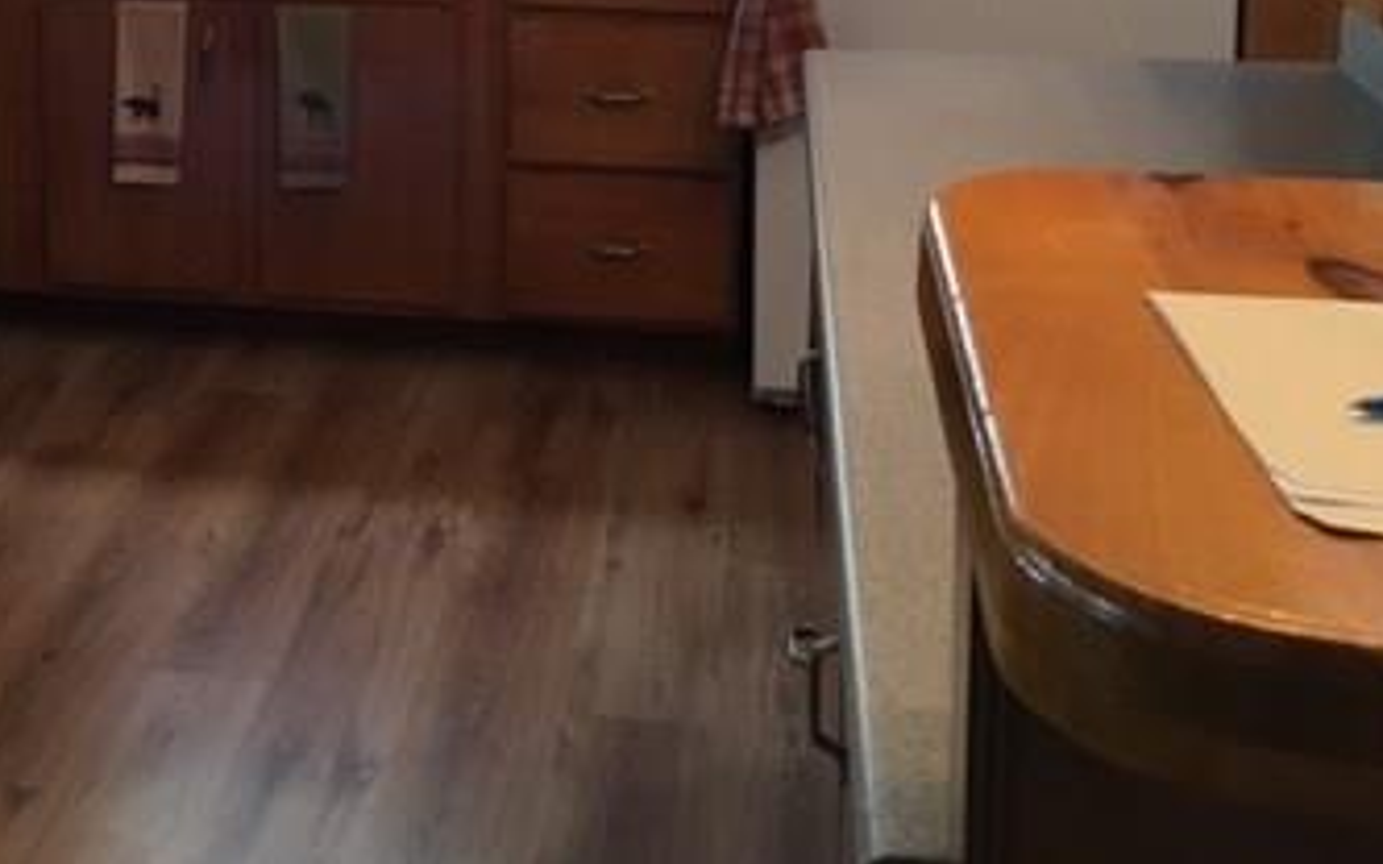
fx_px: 2223
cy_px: -83
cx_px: 307
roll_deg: +1.0
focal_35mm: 59
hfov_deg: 33.7
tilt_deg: -8.3
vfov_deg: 20.9
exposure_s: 1/30
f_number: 2.2
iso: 80
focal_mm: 4.15
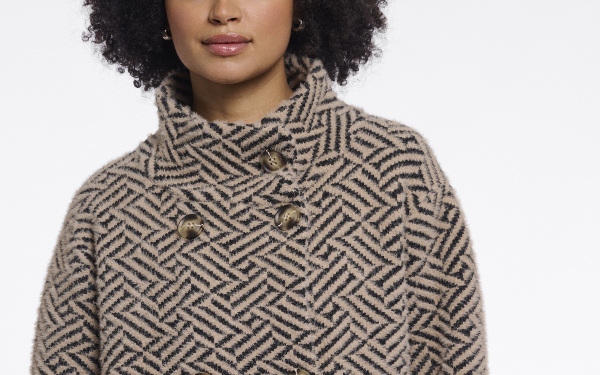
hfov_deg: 13.2
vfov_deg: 8.2
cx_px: 255
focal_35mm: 159
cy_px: 323
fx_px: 2600
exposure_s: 1/160
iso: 125
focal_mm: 85
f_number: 8
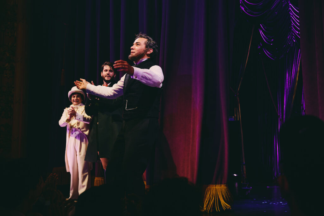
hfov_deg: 42.7
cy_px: 108
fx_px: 414
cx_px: 162
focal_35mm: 46
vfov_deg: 29.3
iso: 800
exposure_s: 1/320
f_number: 4
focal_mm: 46
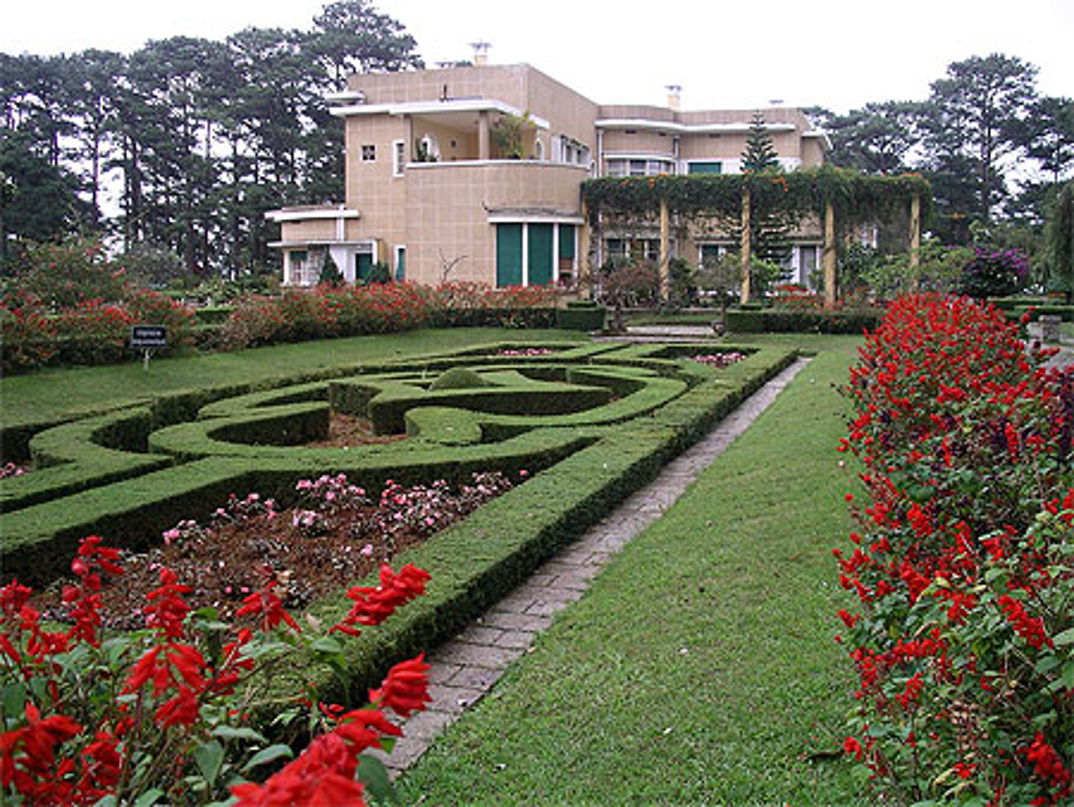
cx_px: 537
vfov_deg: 38.7
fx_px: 1149
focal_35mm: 37
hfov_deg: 50.1
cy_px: 404
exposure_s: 1/66
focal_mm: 7.8
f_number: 2.8
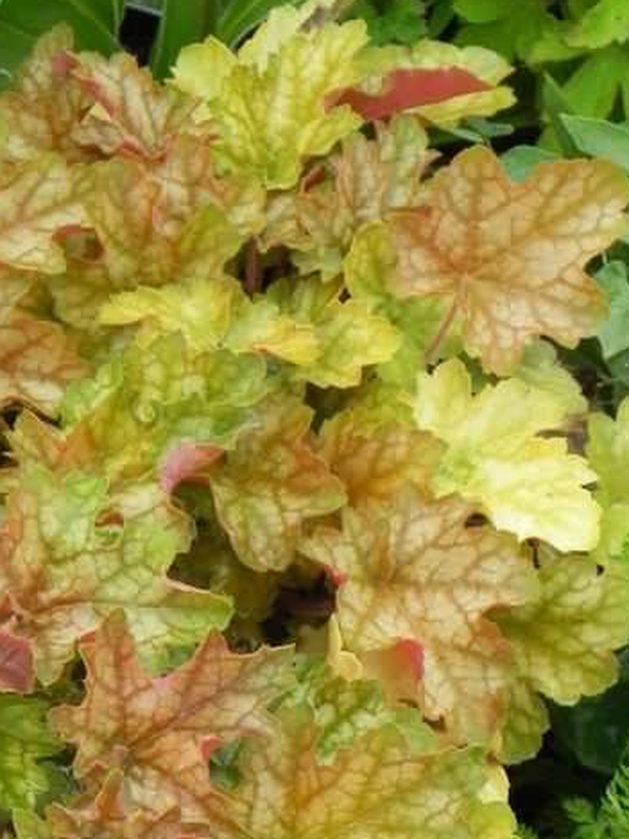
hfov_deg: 7.4
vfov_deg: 9.9
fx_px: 4846
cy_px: 507
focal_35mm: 200
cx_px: 174
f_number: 5
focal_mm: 20.8
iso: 160
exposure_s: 1/160
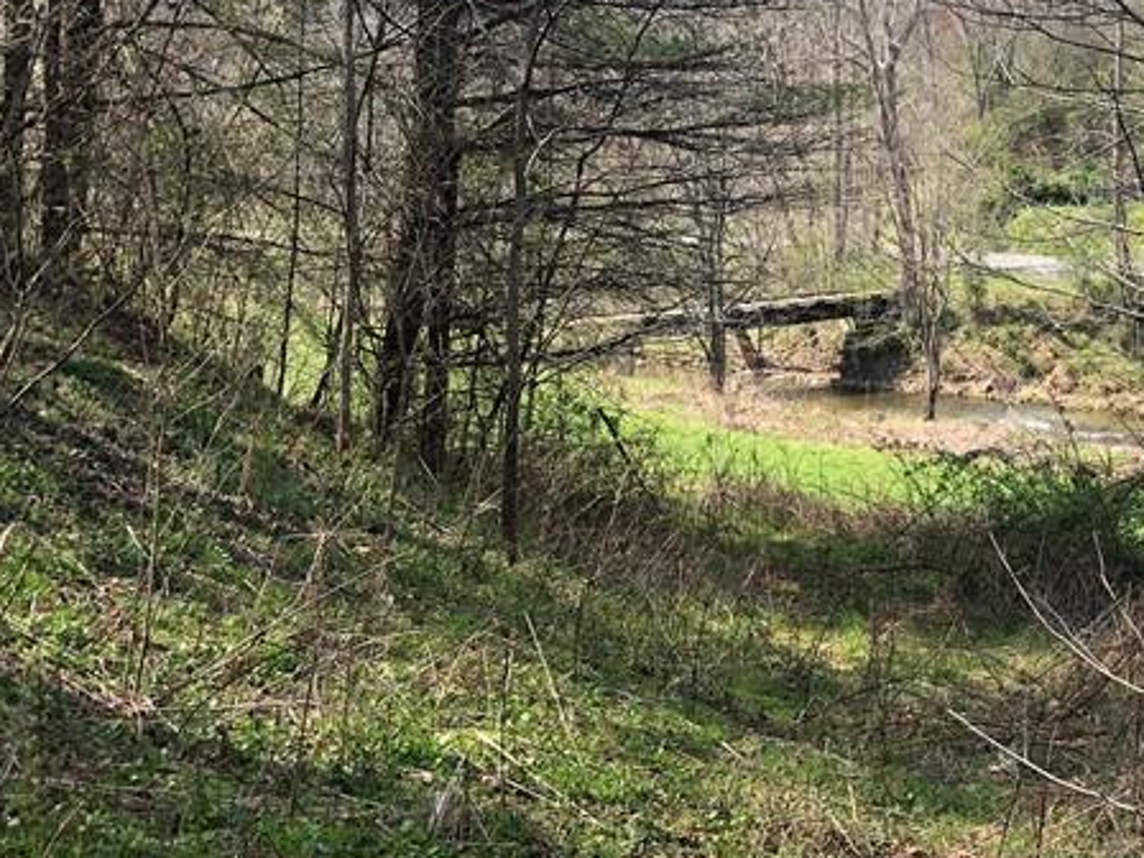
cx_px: 886
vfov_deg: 22.8
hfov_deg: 29.7
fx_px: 2115
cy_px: 289
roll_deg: +0.1
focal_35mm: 64
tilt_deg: -3.1
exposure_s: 1/470
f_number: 1.8
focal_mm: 3.99
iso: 20
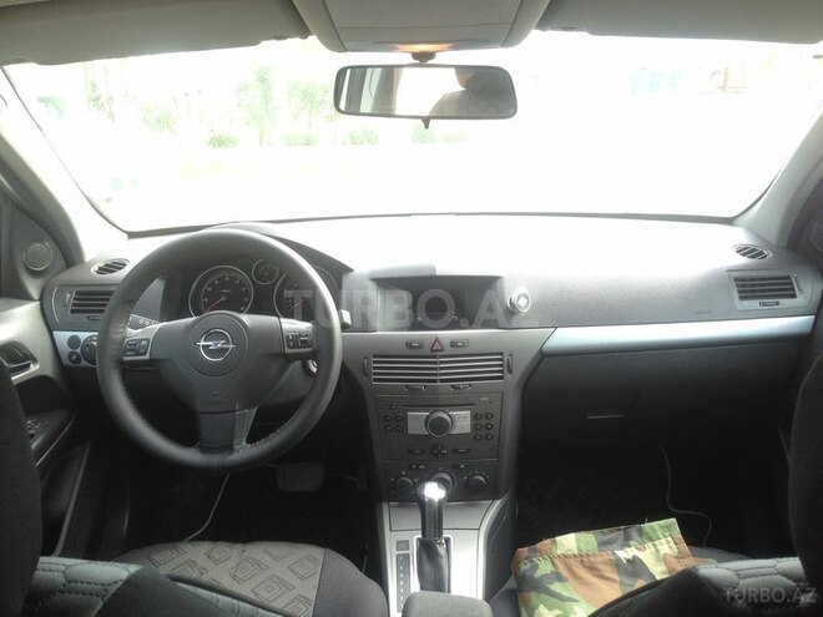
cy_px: 308
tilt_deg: -15.2
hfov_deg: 55.4
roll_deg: +1.1
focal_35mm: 33
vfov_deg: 42.9
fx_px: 785
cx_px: 412
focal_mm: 4.12
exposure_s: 1/120
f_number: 2.4
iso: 80
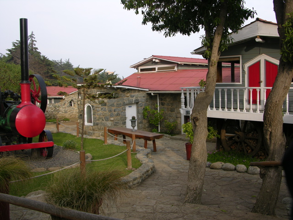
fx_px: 296
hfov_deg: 52.6
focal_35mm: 35
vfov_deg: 40.7
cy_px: 110
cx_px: 146
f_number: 5
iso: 50
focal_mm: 8.9
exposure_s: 1/120
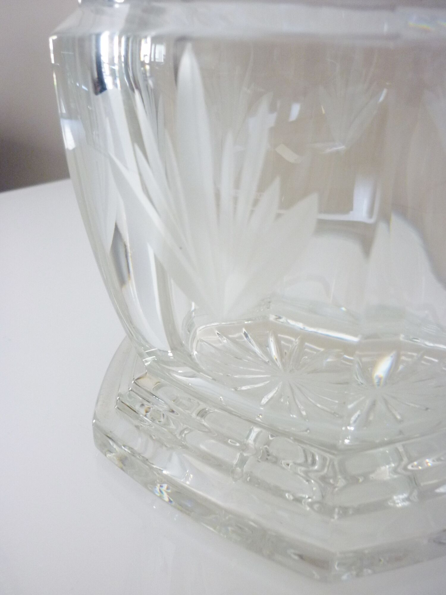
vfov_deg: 55.4
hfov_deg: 42.9
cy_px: 298
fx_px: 567
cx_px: 223
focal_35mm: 33
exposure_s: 1/30
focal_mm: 5.5
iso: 250
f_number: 2.8
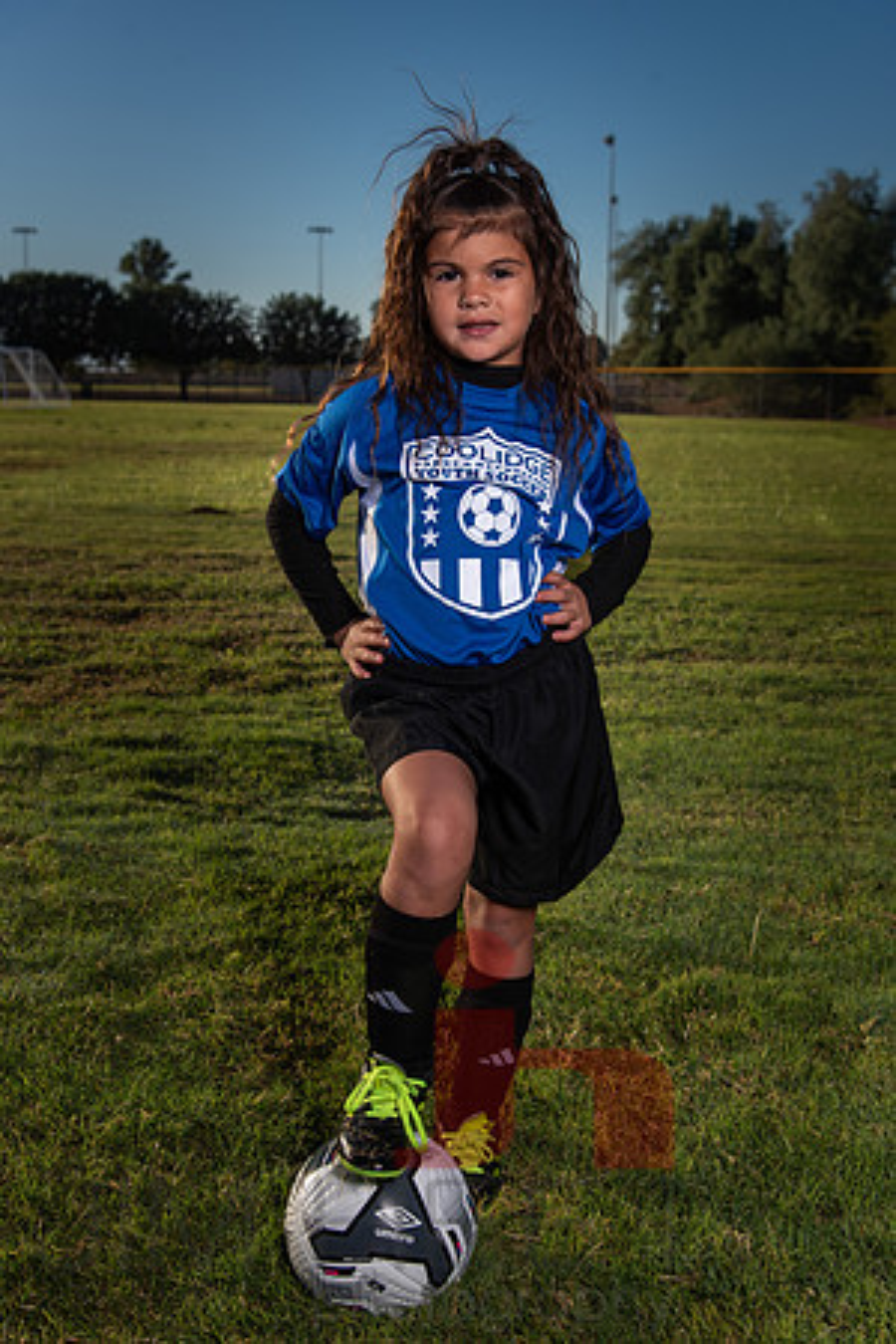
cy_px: 672
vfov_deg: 44.5
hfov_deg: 30.5
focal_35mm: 44
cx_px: 448
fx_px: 1643
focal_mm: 44
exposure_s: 1/1000
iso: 100
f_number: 5.6
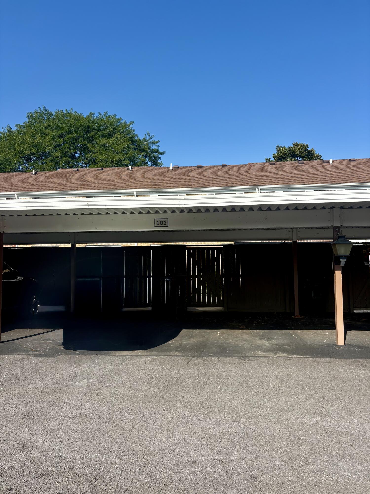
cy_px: 247
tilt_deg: +4.2
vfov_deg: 67.3
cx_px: 185
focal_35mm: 26
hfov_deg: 53.1
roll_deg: +0.4
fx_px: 371
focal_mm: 5.96
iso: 64
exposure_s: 1/3831
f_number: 1.6
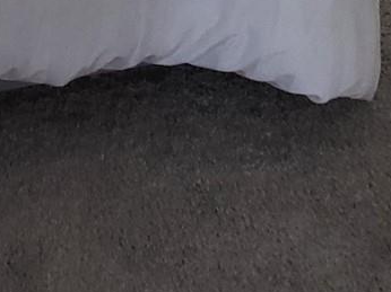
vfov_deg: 11.8
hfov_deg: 22.6
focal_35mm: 77
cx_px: -116
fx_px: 869
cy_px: -549
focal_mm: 1.74
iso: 100
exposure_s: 1/60
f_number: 2.2
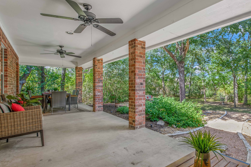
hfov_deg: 85.5
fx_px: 132
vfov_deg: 64.5
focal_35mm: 19
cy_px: 86
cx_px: 154
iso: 100
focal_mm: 15
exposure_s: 1/10
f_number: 7.1
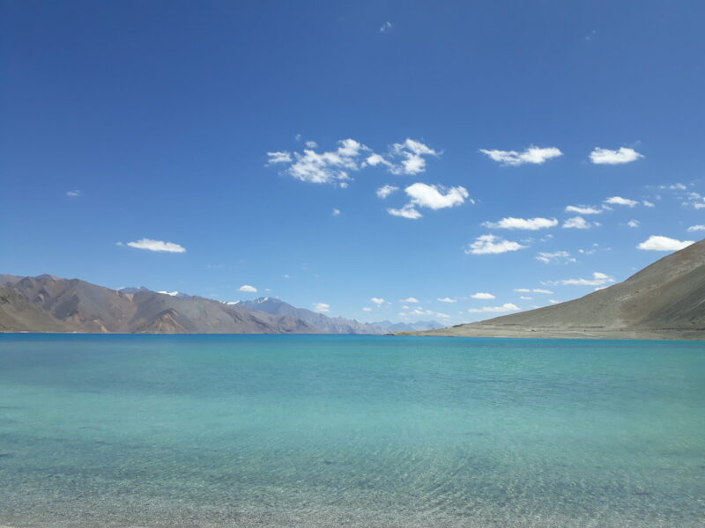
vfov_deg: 51.4
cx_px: 352
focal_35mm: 27
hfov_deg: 65.3
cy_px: 264
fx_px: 550
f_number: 1.9
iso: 40
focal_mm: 3.6
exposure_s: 1/1957
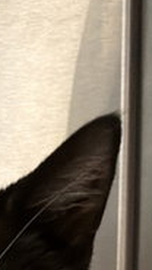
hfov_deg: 11.5
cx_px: -118
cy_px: 408
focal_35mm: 98
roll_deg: +0.0
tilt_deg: -4.7
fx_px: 703
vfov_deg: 19.1
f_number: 2.2
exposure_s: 1/60
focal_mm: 2.22
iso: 250
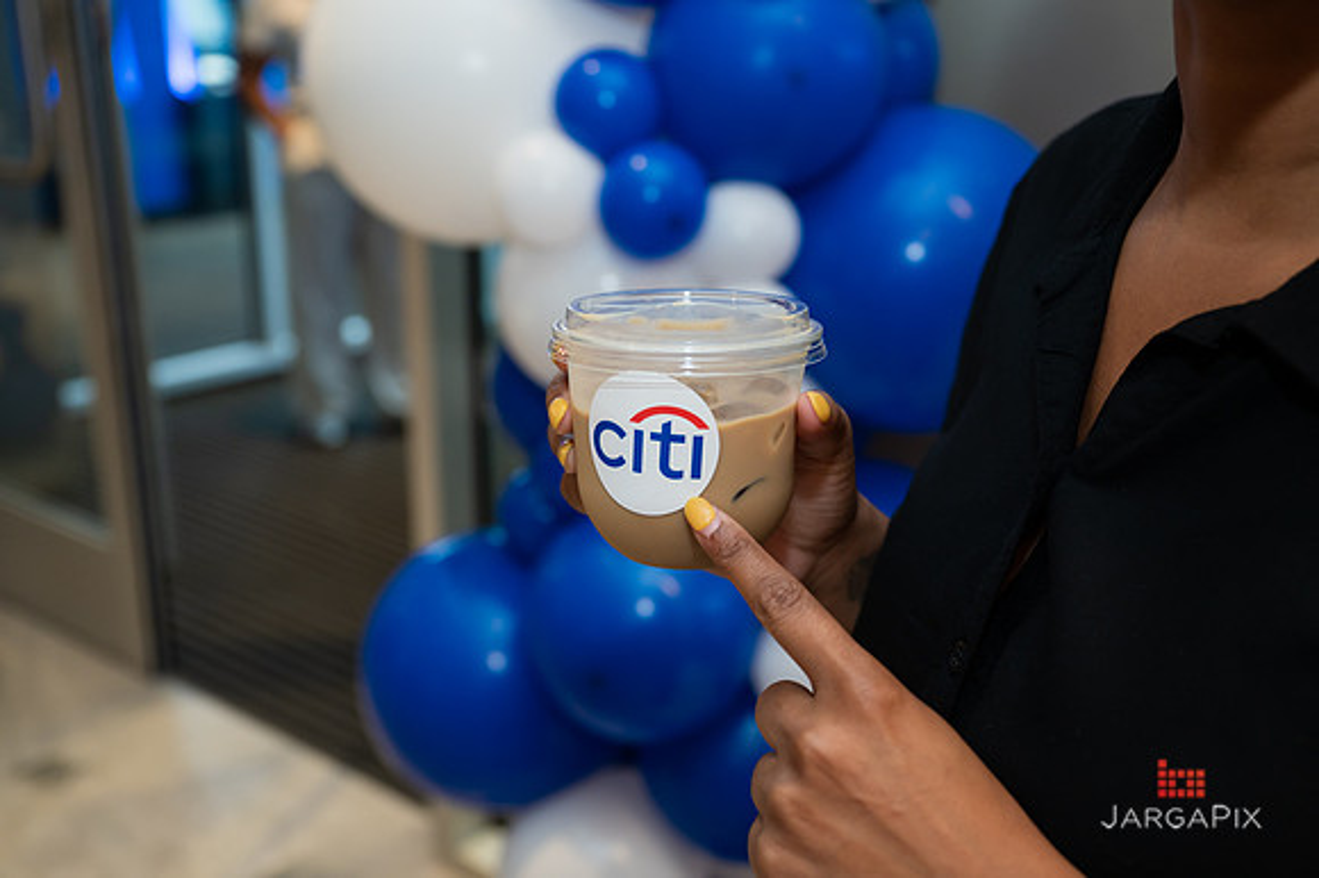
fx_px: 1432
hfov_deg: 49.5
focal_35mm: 39
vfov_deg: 34.1
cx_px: 660
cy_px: 439
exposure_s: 1/160
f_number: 3.5
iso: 640
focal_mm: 38
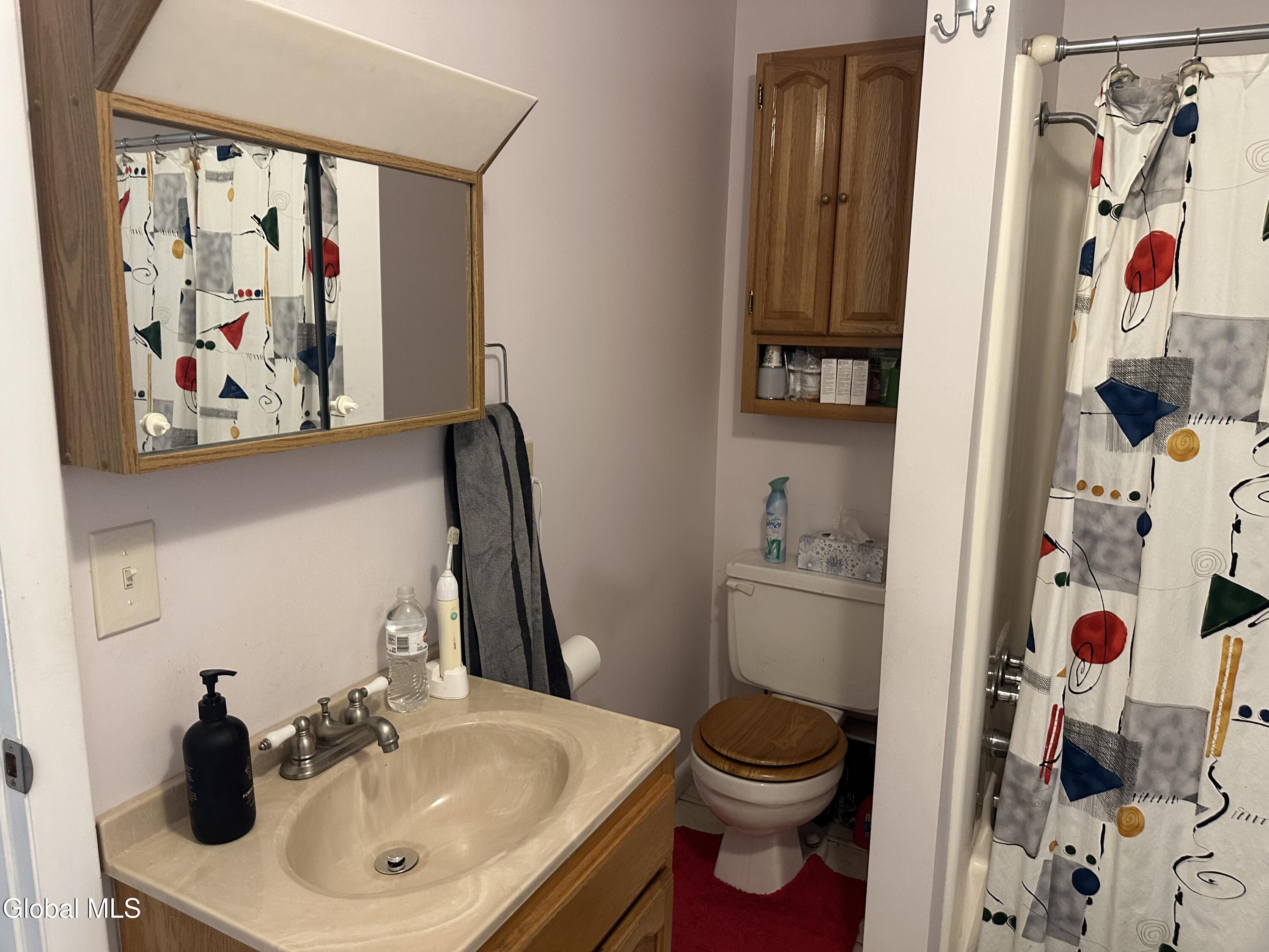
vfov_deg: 56.8
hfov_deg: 71.6
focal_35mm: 24
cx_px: 634
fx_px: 880
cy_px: 476
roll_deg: -1.2
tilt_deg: -10.4
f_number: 1.78
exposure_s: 1/60
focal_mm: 6.86
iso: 400
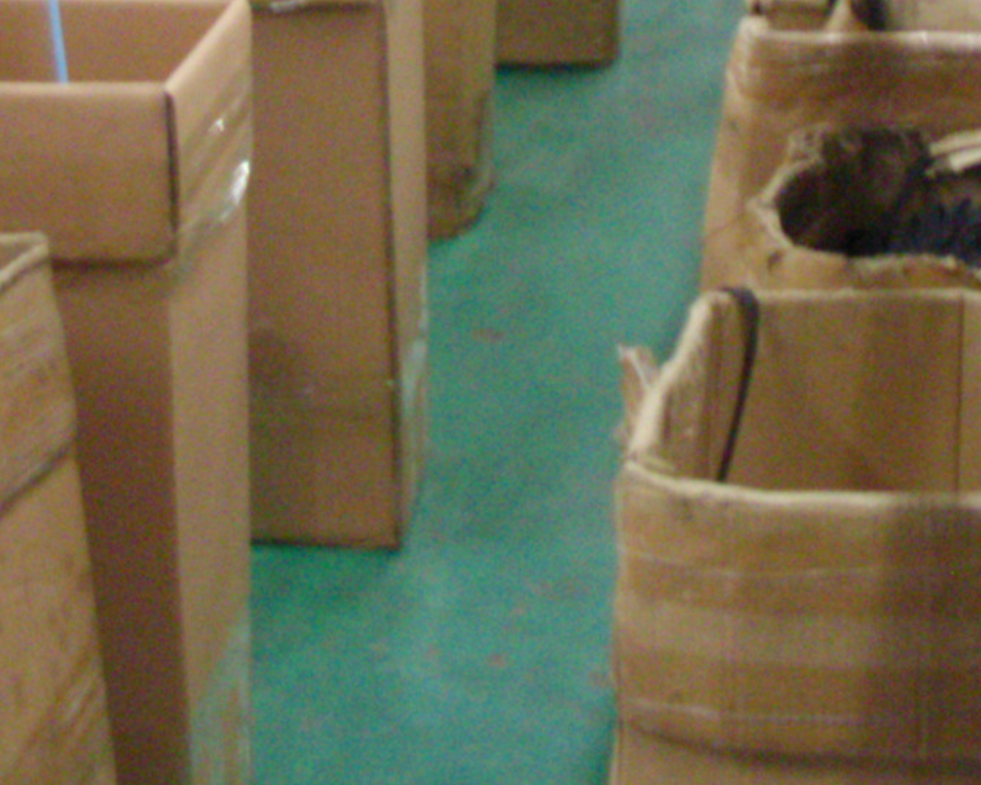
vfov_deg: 13.2
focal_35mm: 113
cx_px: 439
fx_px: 3282
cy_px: -200
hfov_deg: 17.0
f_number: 3.5
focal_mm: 5.8
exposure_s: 1/3
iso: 200
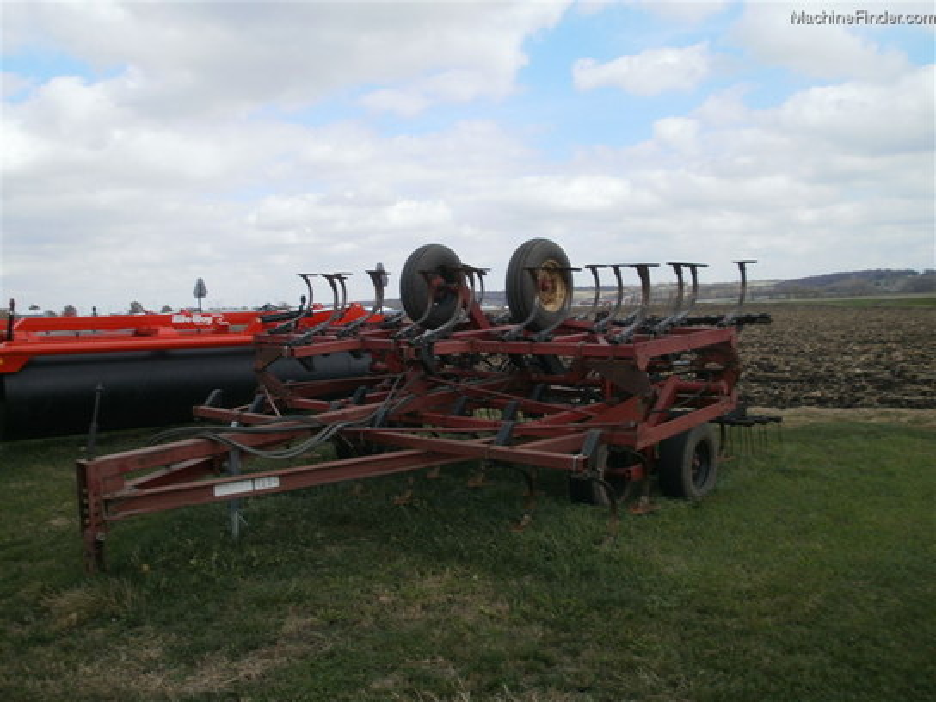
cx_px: 468
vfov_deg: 45.4
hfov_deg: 58.4
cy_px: 351
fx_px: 838
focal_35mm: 31
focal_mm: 5.45
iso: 100
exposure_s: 1/160
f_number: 8.5
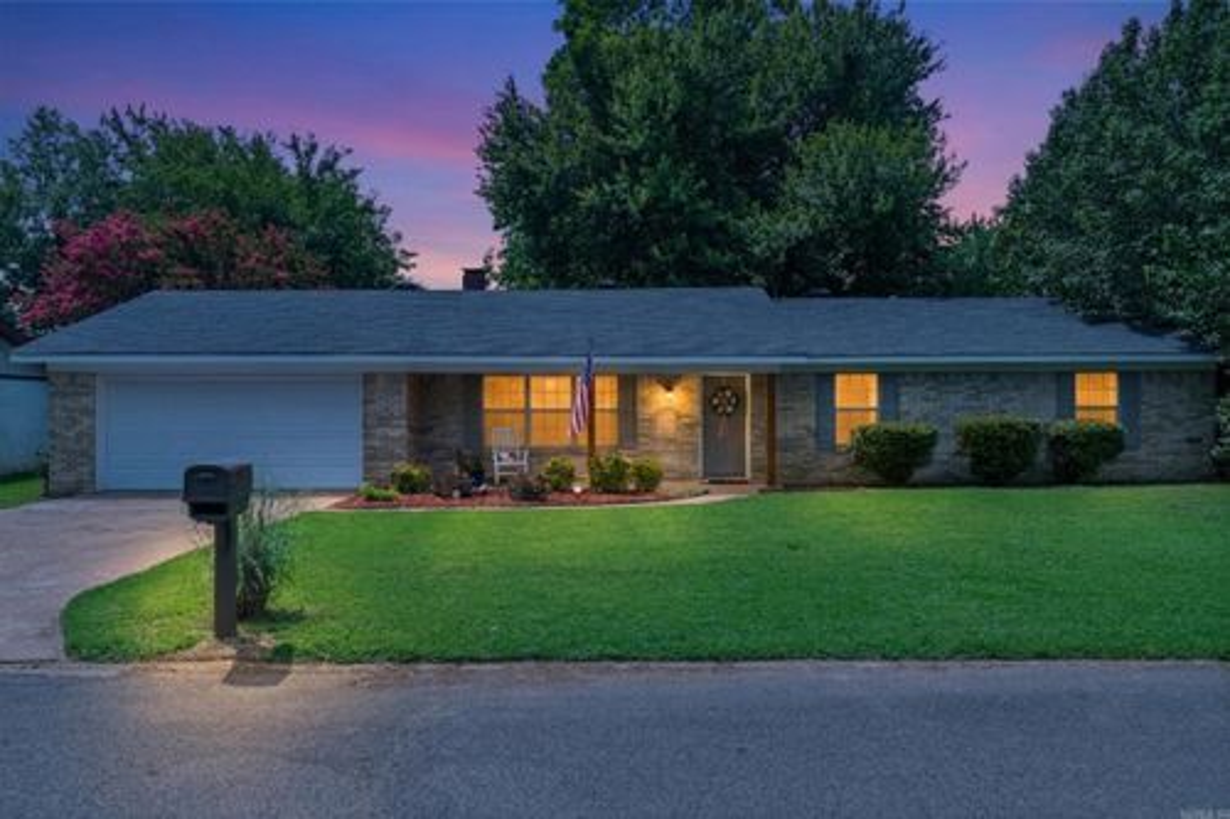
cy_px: 410
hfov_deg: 67.4
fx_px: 922
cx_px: 615
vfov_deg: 47.9
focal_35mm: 27
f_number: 9
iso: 250
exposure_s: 1/125
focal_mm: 18
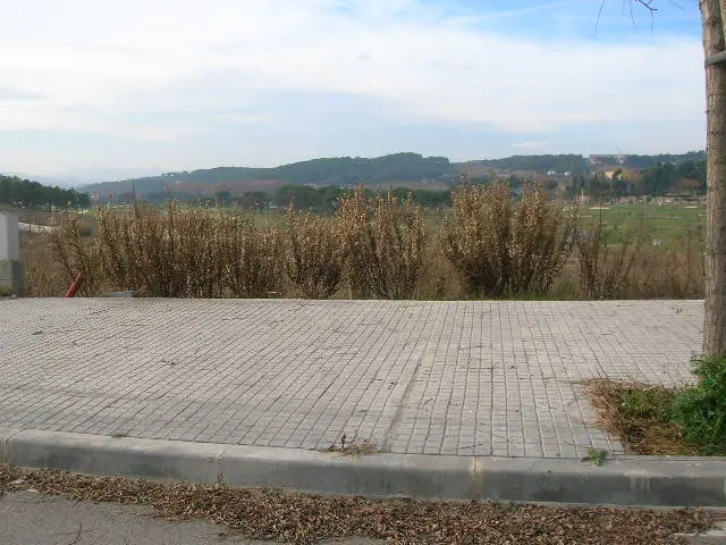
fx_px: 713
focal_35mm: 34
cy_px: 272
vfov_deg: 41.8
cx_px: 363
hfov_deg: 54.0
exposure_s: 1/228
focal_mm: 5.7
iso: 50
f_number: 4.9
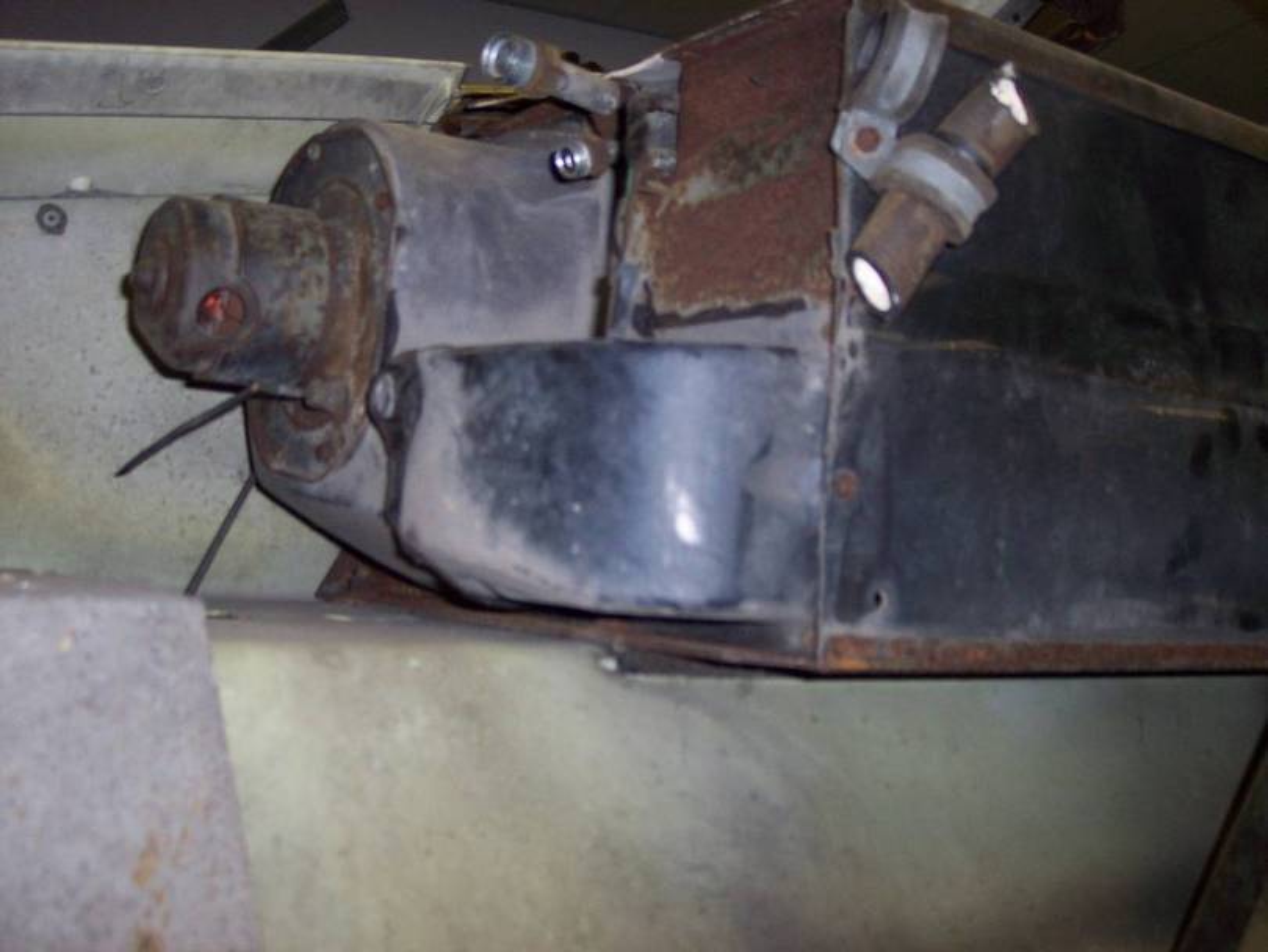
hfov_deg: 49.0
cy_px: 476
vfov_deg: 37.7
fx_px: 1392
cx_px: 634
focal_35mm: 38
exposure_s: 1/30
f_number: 2.8
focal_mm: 8
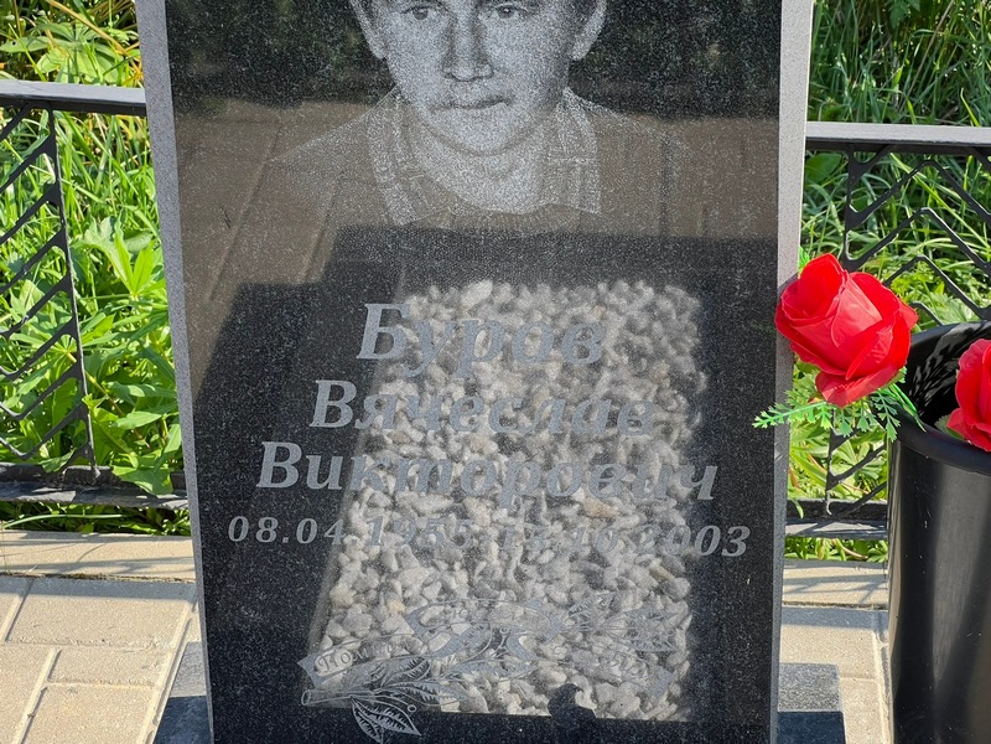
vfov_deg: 19.1
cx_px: 496
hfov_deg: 25.3
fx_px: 2204
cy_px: 372
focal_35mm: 77
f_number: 2.8
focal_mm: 9
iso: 32
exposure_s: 1/123
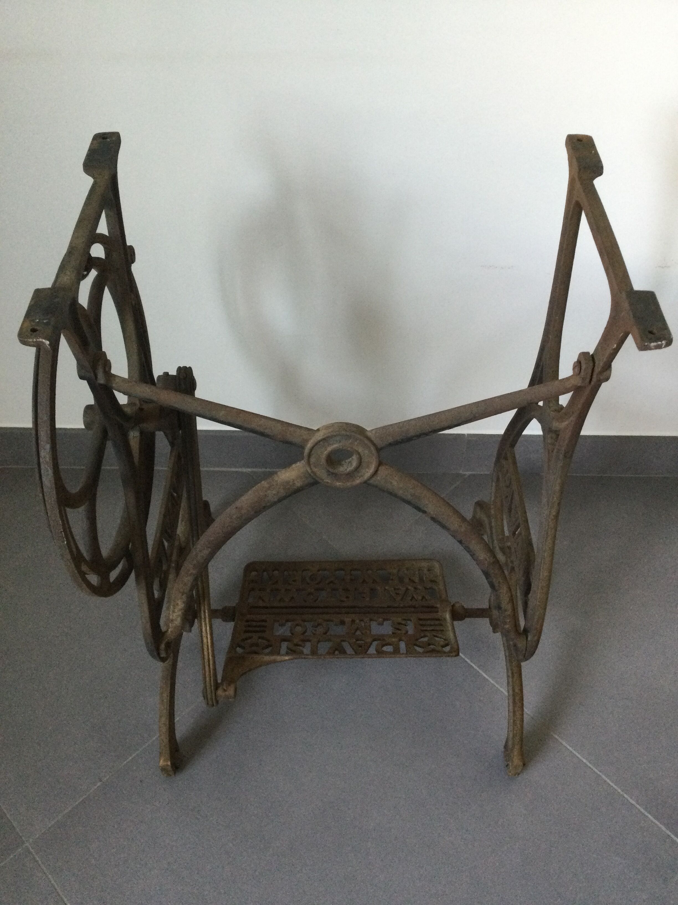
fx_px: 810
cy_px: 452
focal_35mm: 31
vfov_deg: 58.4
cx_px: 339
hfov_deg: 45.4
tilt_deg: -48.0
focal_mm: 3.3
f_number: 2.4
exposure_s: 1/33
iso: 200
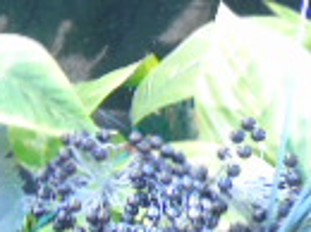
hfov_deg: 3.7
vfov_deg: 2.8
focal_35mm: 532
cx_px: 502
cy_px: -306
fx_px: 4771
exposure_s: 1/30
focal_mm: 19
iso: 100
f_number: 4.4
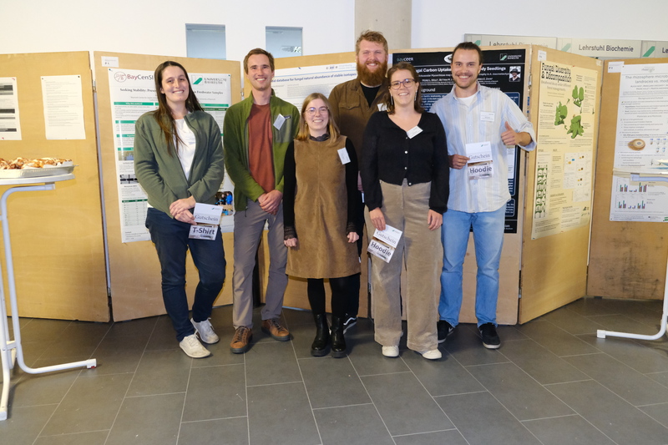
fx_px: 501
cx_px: 334
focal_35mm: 27
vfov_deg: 47.9
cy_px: 222
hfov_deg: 67.4
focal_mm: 18
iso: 6400
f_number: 2.8
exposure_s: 1/200
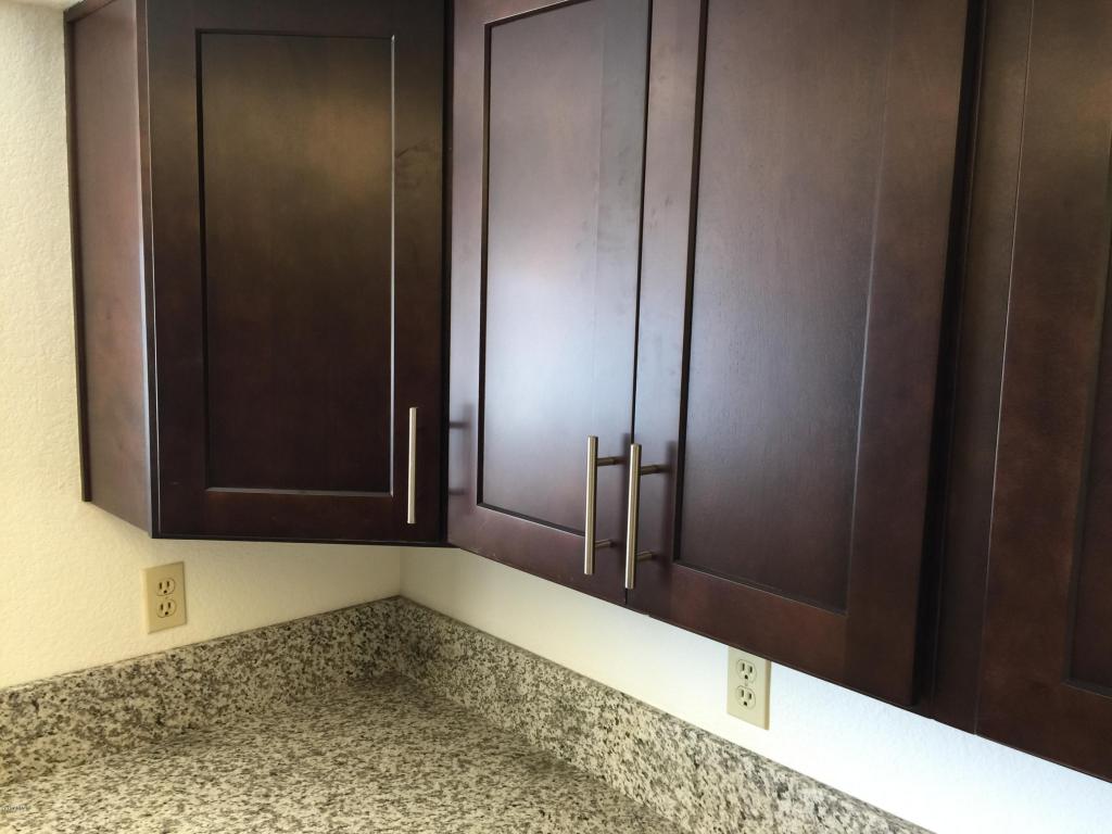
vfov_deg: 48.2
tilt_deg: -7.6
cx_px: 556
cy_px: 417
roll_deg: -2.4
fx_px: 932
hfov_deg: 61.7
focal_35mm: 29
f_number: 2.2
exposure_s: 1/15
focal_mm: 4.15
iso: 32
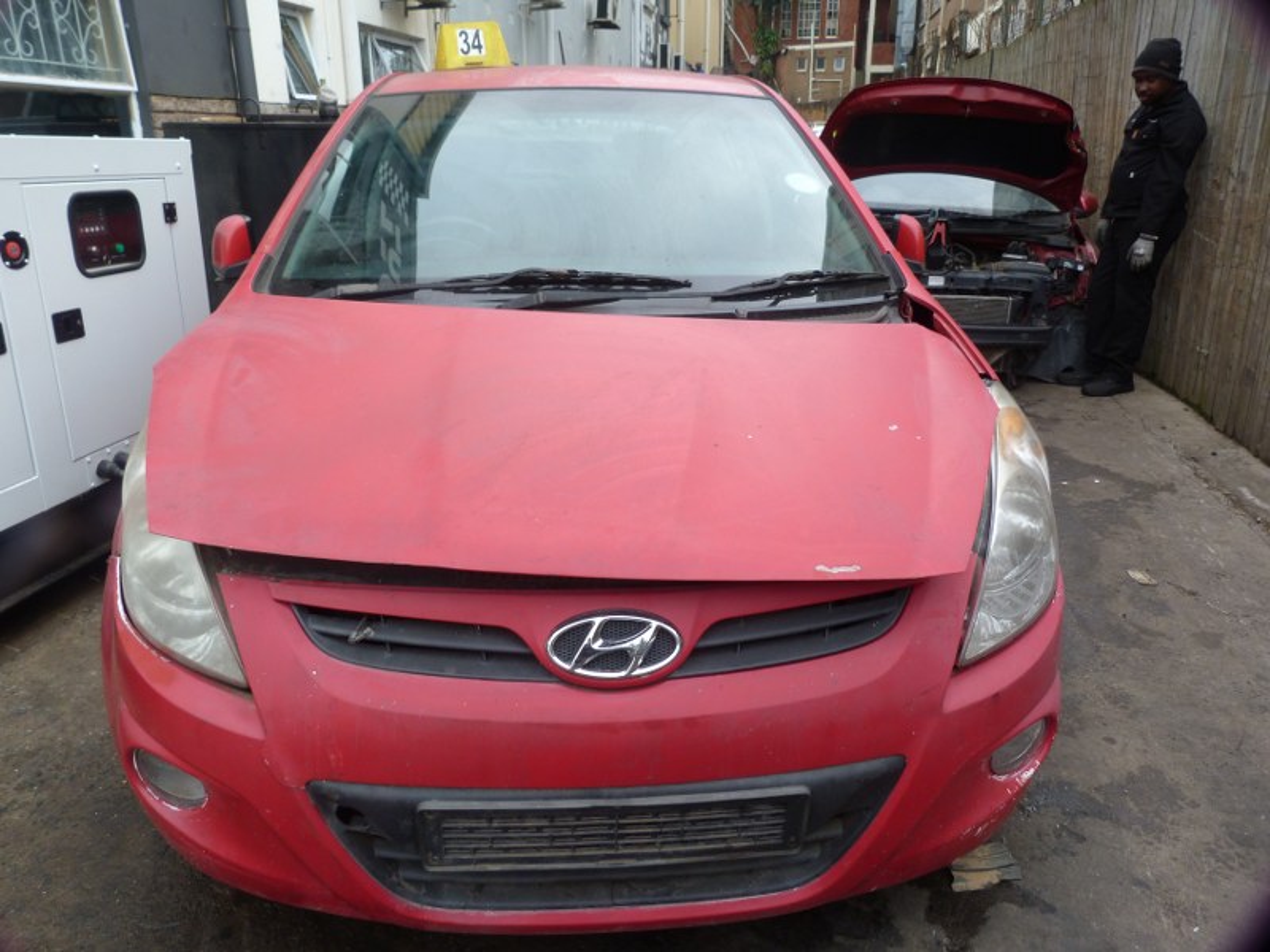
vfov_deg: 54.9
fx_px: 917
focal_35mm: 25
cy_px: 476
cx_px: 635
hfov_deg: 69.4
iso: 80
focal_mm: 4.5
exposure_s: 1/125
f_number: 3.6
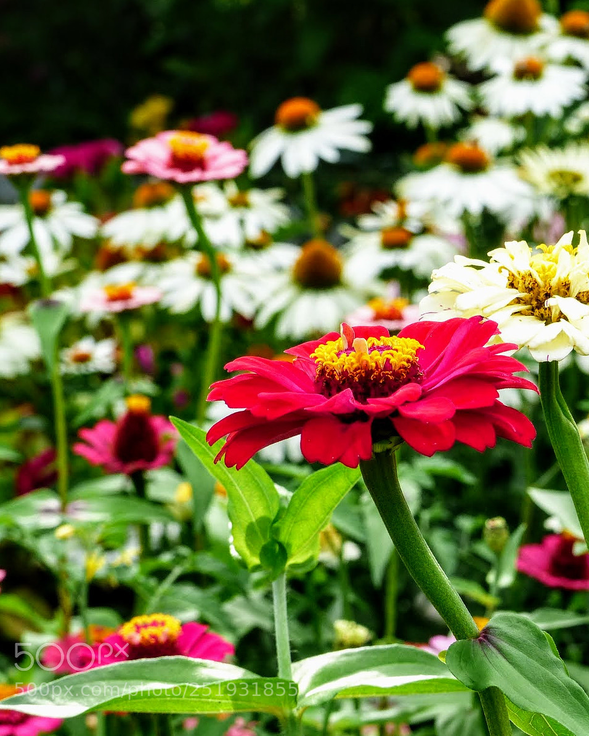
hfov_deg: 9.5
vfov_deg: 11.9
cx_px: 469
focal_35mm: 162
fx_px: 3530
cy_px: 368
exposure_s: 1/500
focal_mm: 22.2
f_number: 4
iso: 200
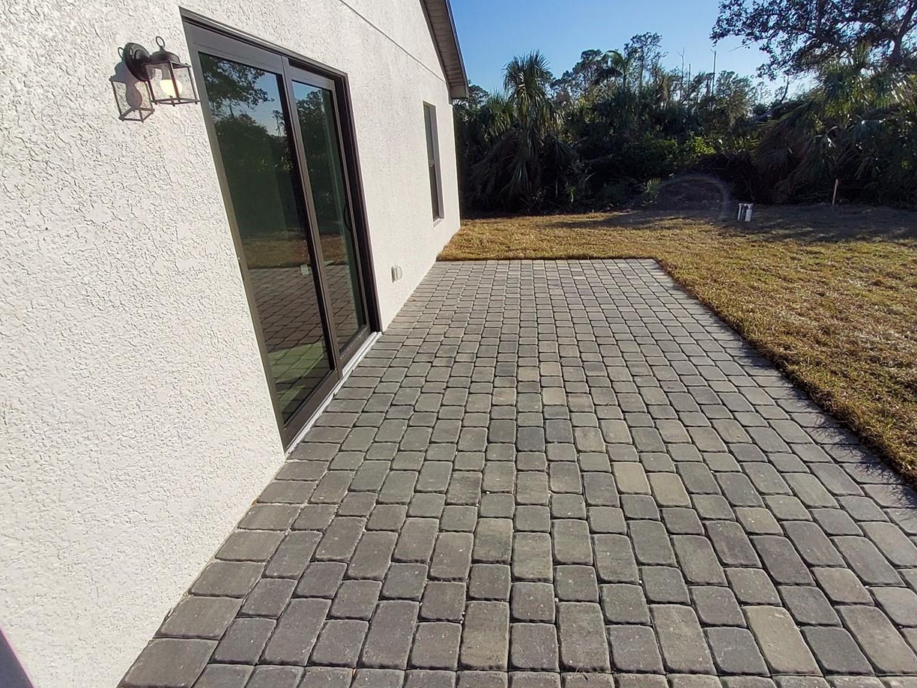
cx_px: 494
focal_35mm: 17
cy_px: 336
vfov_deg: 74.7
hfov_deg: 90.8
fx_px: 450
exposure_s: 1/1874
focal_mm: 1.13
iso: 50
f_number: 2.2
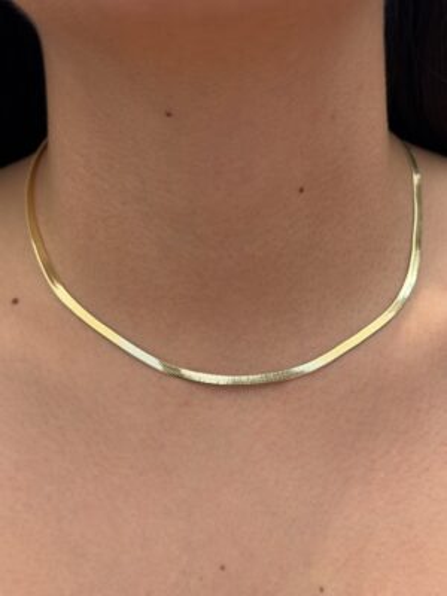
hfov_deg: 30.3
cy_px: 298
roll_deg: -0.3
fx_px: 826
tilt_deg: -9.2
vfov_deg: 39.7
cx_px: 224
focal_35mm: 48
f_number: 1.78
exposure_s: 1/1513
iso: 64
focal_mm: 6.76
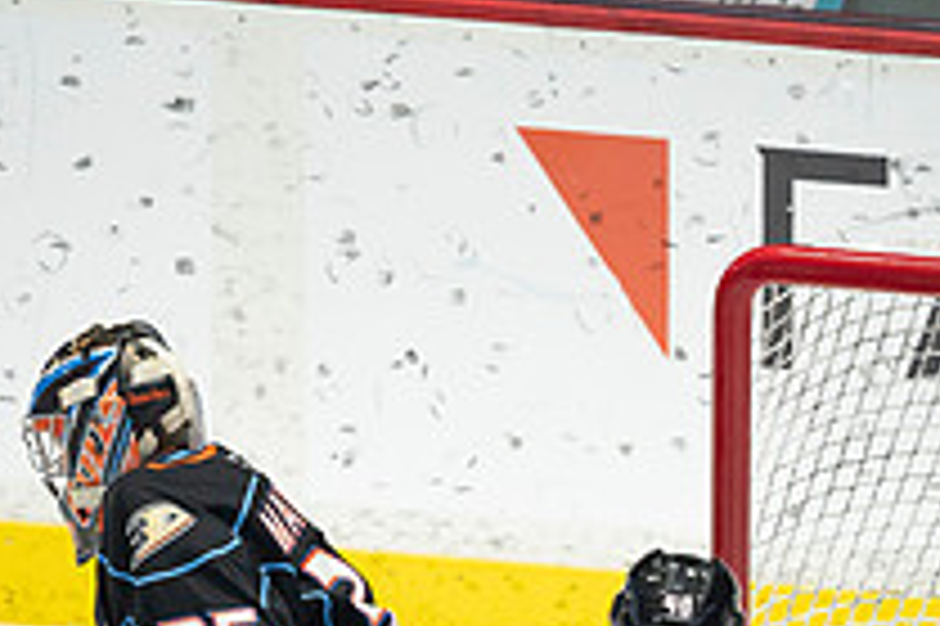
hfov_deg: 1.2
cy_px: 840
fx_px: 46127
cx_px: 508
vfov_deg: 0.8
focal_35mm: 1768
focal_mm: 600
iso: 1600
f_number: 4
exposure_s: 1/640
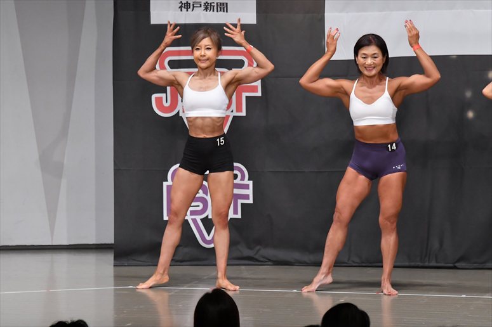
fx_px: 3278
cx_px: 246
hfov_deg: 8.6
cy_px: 164
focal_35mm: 240
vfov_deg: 5.7
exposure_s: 1/400
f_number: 5.6
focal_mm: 160
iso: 5000
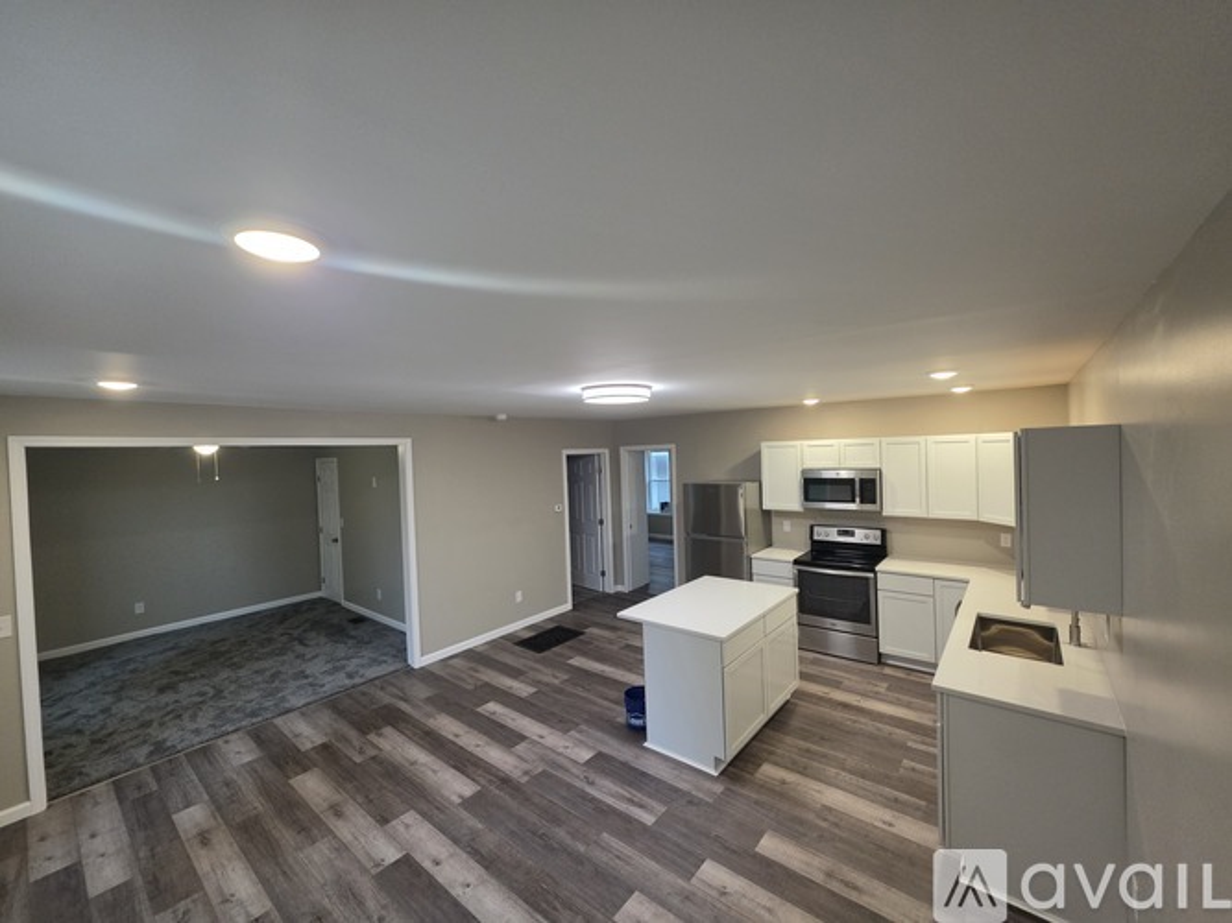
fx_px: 463
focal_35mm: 13
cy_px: 462
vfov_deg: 89.9
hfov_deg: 106.2
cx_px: 616
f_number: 1.9
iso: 250
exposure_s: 1/120
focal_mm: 2.2
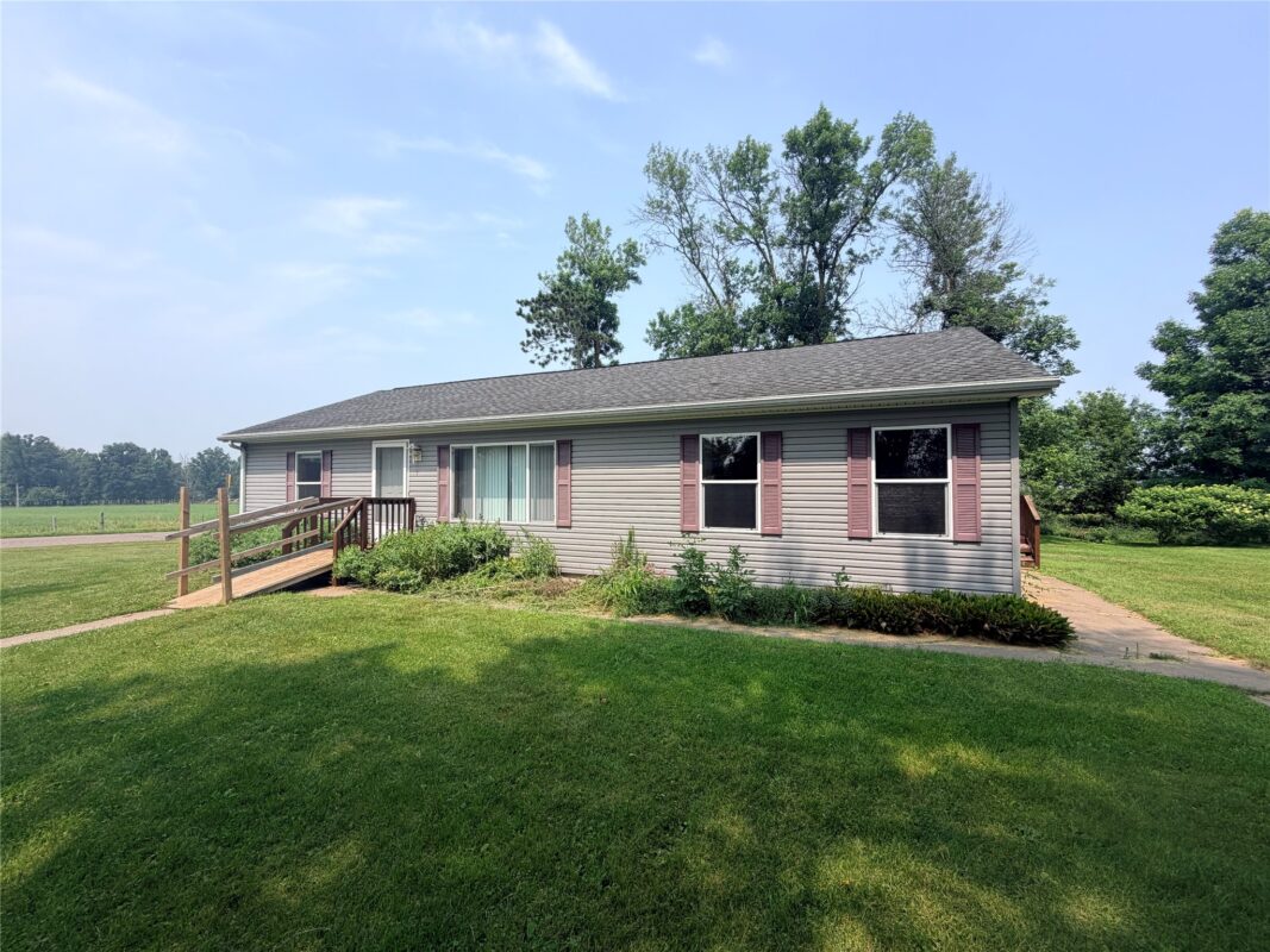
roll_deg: +0.5
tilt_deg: -0.7
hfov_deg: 102.1
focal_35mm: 14
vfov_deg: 85.7
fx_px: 514
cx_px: 635
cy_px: 476
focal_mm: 2.22
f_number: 2.2
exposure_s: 1/770
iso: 25
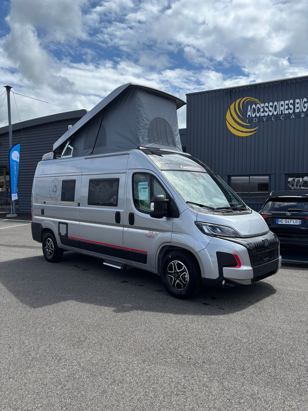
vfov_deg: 67.3
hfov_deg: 53.1
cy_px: 206
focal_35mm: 26
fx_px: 308
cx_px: 154
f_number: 1.6
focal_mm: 5.96
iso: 50
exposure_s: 1/3937
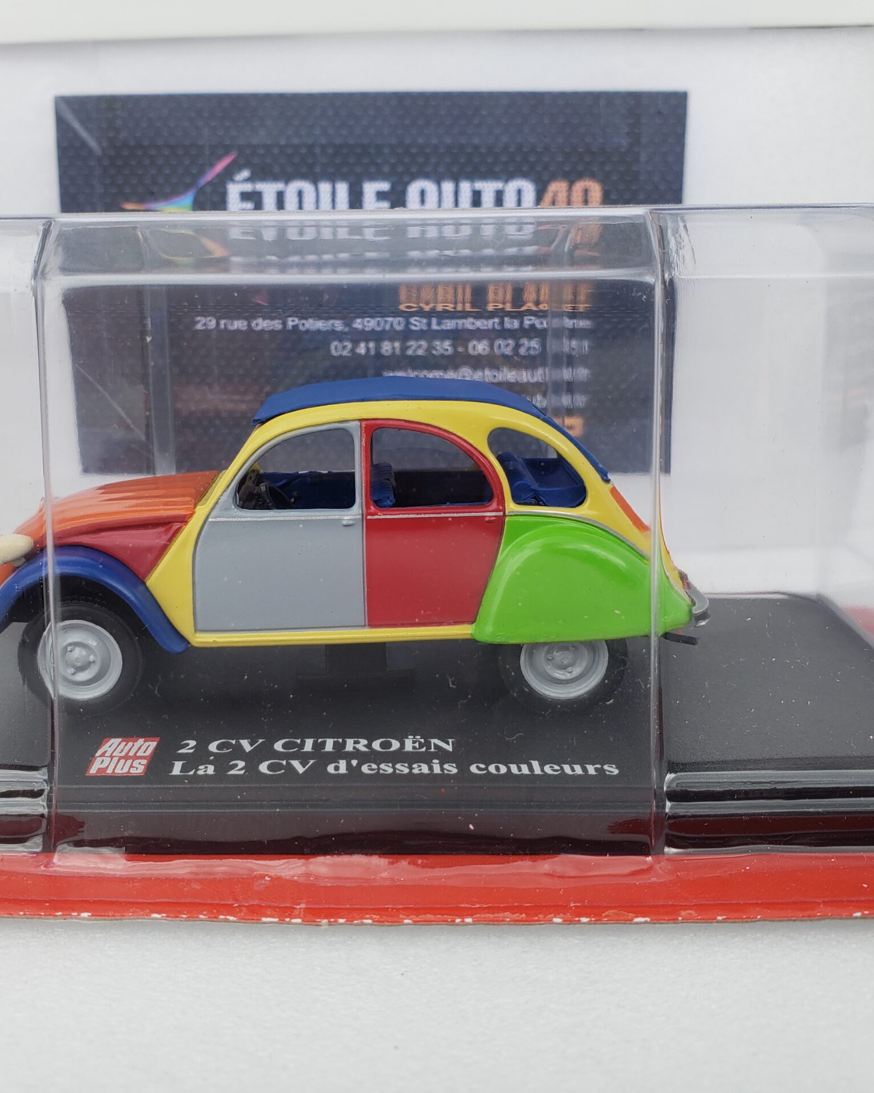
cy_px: 546
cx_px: 374
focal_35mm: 34
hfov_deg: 43.2
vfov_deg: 52.8
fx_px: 1099
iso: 50
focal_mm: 4.3
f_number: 2.4
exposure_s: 1/332
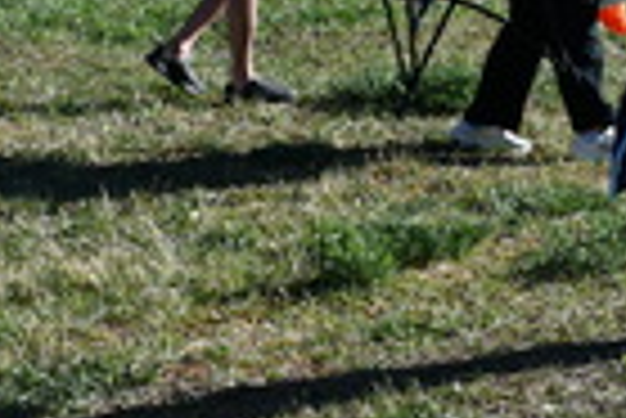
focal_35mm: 142
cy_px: 92
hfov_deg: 14.0
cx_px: 739
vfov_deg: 9.7
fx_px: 2472
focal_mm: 24
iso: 100
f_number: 8
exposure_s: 1/250
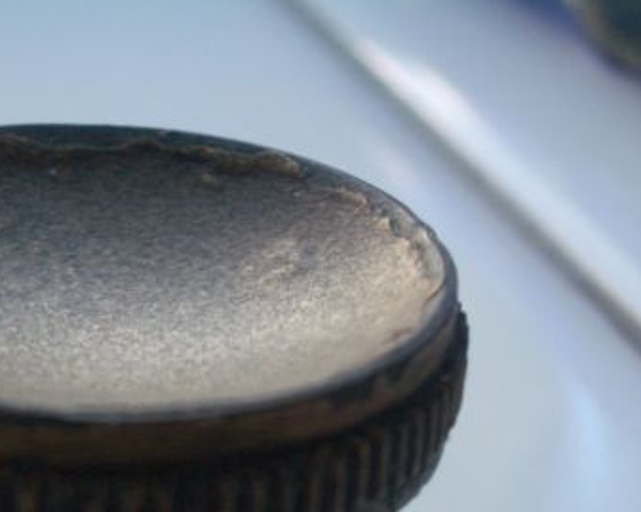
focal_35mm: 115
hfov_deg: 16.6
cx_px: 141
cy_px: 451
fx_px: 2180
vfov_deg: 13.3
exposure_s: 1/60
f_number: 3.5
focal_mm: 10.2
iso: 100
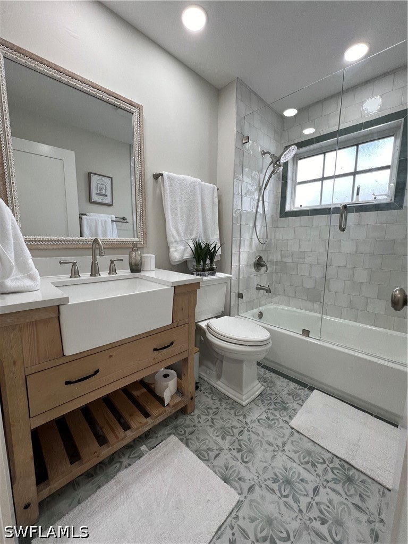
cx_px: 204
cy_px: 272
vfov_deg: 106.2
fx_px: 204
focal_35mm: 13
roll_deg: -0.4
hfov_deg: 89.9
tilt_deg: -7.4
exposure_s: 1/120
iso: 64
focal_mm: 1.57
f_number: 1.8
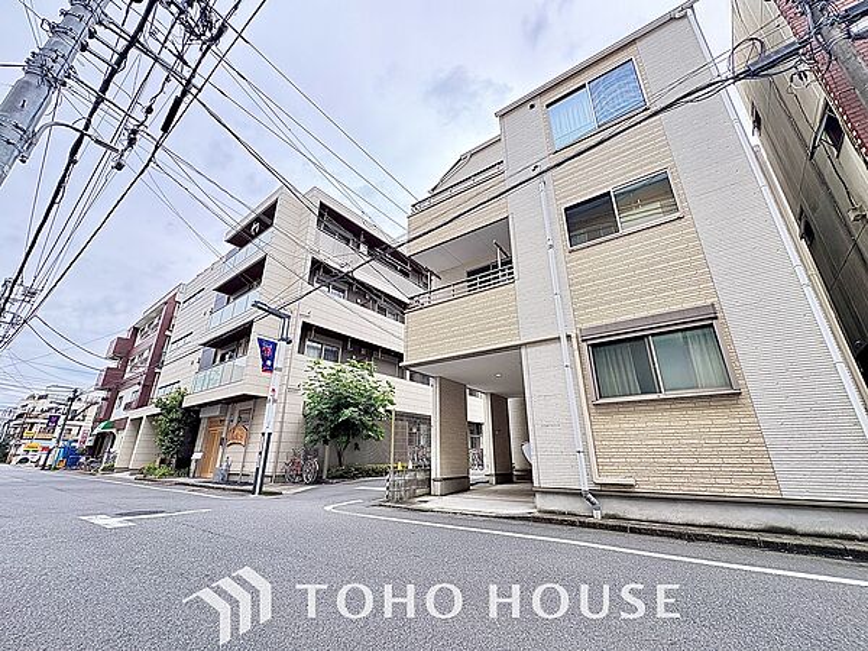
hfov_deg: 102.1
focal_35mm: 14
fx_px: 351
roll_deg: +0.5
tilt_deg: +21.6
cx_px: 434
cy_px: 326
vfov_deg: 85.7
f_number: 2.2
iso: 64
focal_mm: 2.22
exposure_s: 1/148
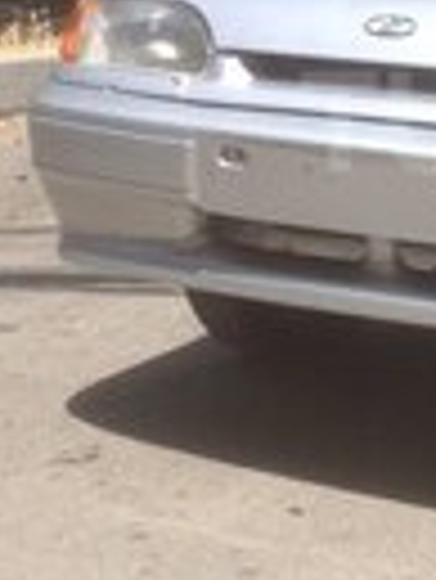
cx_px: 647
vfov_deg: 15.4
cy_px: 121
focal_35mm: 127
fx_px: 2129
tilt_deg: -11.5
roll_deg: -2.0
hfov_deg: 11.2
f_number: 2.4
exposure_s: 1/1043
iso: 50
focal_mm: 4.12
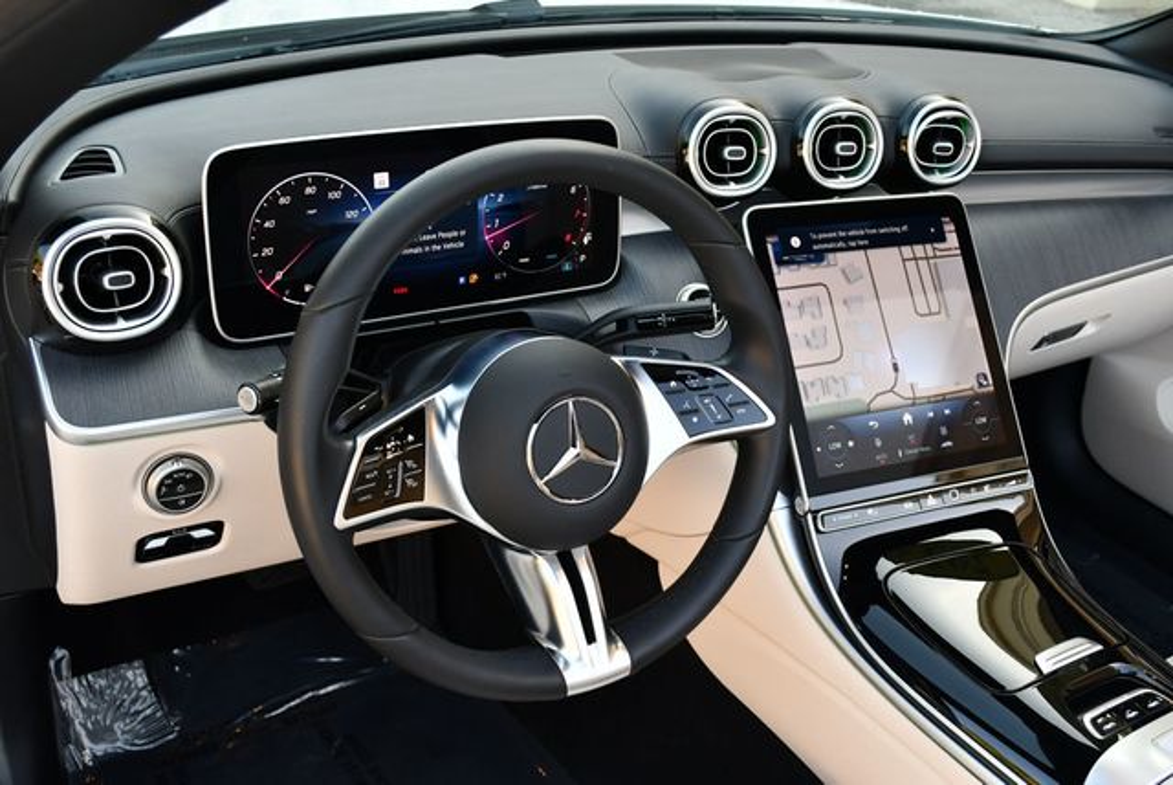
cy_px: 392
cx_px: 586
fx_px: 1174
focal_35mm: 36
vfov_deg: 36.9
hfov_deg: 53.1
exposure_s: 1/250
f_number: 4.5
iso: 400
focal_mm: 18
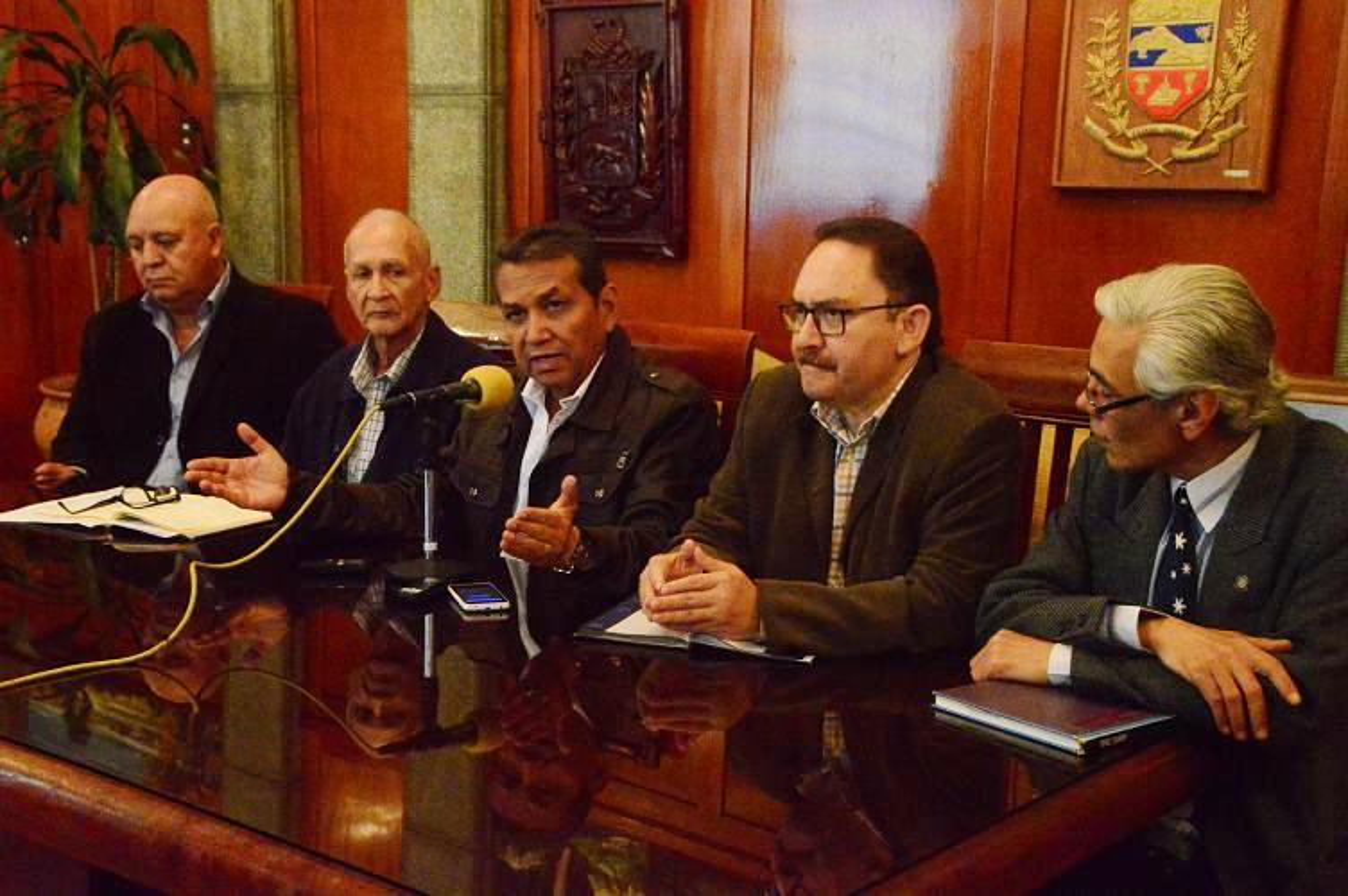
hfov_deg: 41.1
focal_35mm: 48
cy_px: 448
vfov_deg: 28.0
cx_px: 674
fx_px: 1796
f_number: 10
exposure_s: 1/50
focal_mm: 32
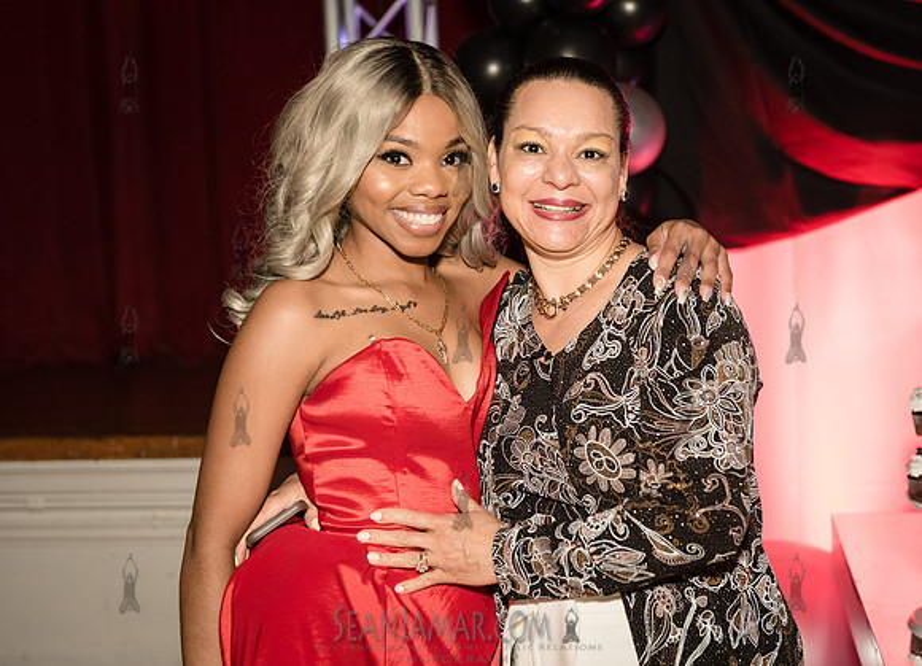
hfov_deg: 34.7
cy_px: 340
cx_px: 510
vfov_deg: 25.5
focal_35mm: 56
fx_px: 1473
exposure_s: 1/250
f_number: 3.5
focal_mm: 52
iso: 2000
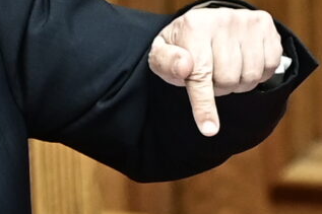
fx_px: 10164
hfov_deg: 1.8
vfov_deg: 1.2
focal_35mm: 1137
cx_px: -122
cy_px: 103
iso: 1250
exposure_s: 1/640
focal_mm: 200
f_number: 3.2
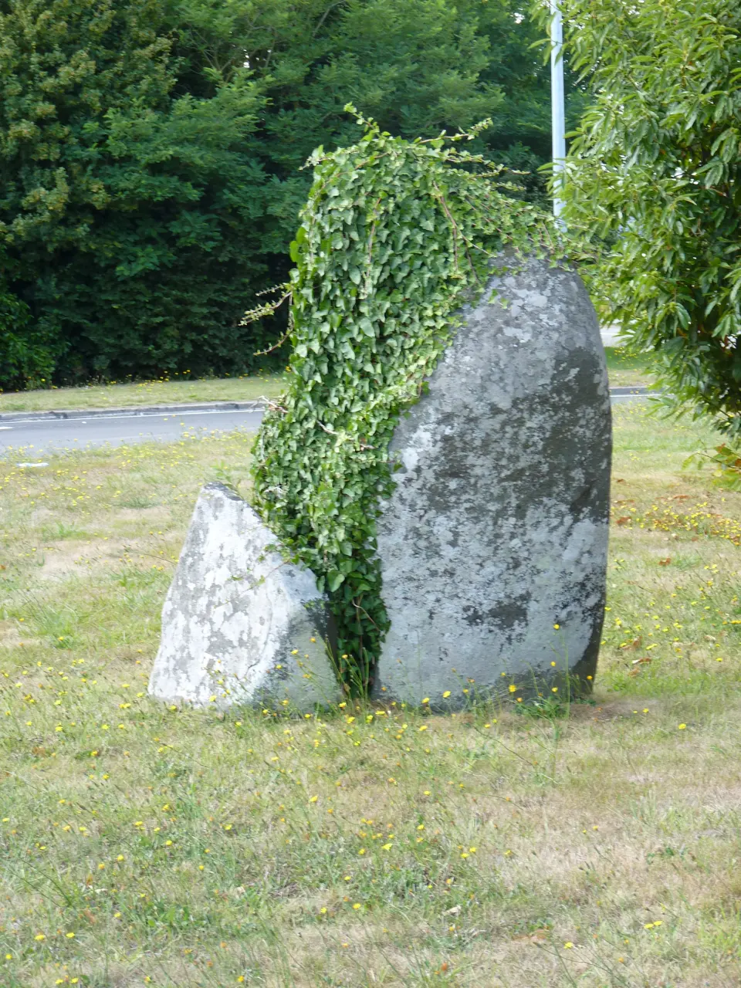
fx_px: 3339
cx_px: 370
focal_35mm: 117
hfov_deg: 12.7
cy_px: 494
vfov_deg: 16.8
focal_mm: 20.8
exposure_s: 1/100
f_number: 3.6
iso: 80
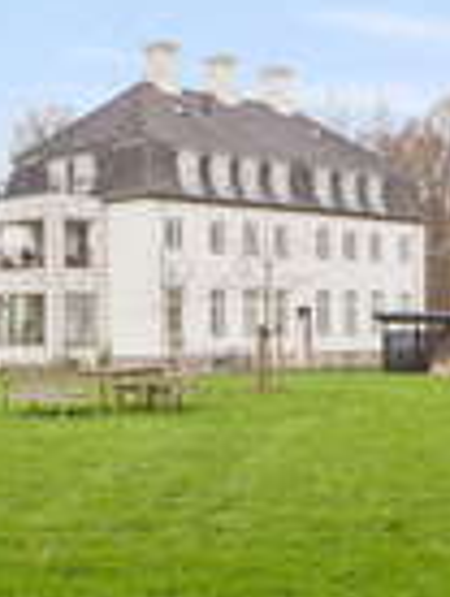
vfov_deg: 27.7
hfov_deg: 20.3
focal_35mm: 70
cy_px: 307
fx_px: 1210
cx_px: -17
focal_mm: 16
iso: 200
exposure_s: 1/13
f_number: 7.1
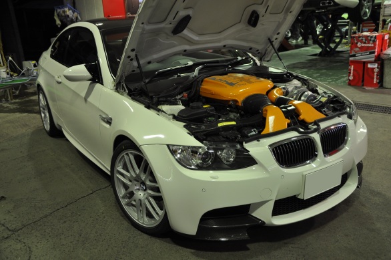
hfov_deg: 53.2
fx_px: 390
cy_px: 130
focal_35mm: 36
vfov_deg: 36.8
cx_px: 196
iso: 400
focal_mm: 24
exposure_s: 1/15
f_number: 4
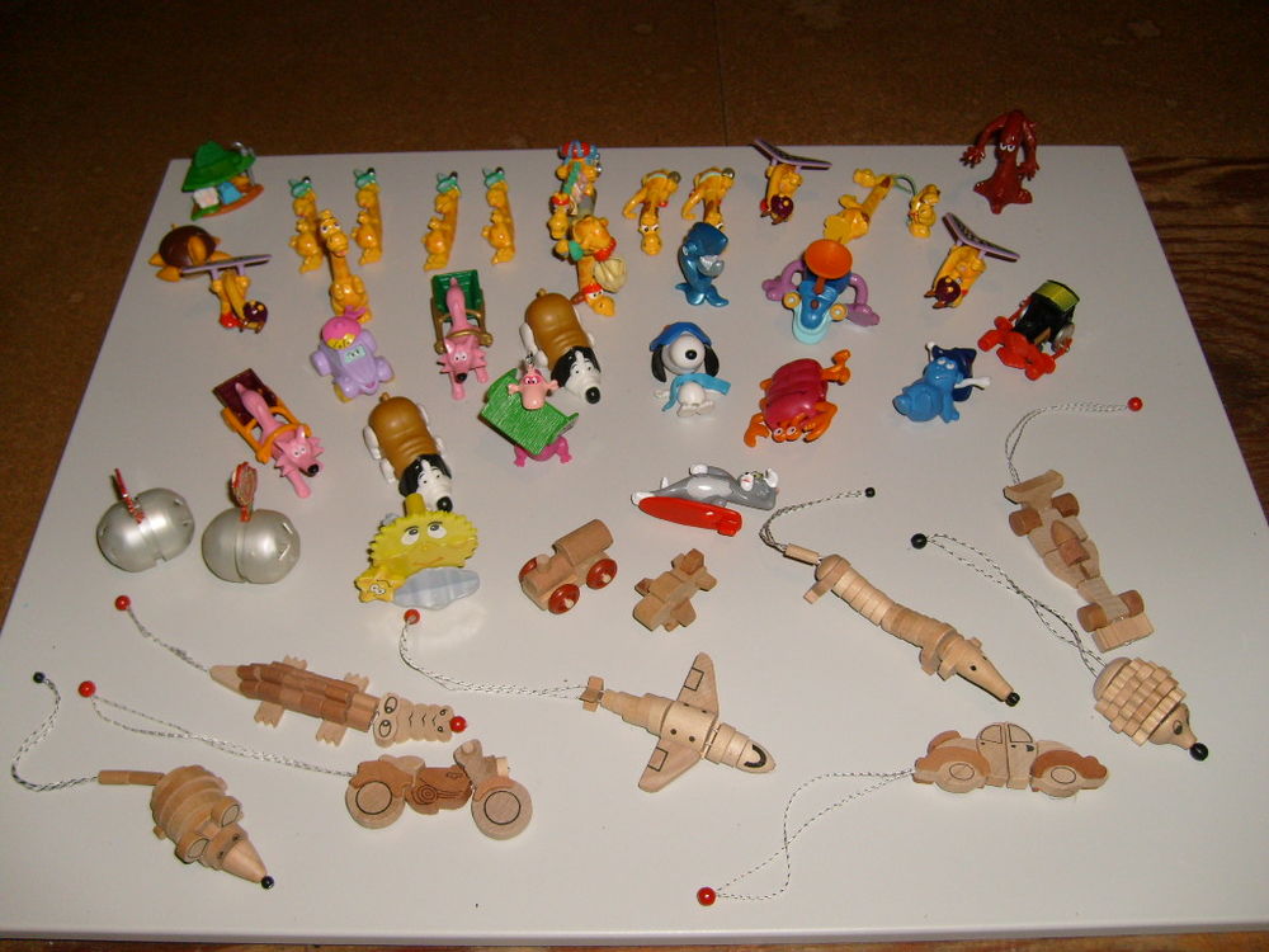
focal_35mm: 35
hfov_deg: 52.6
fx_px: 1283
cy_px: 476
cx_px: 634
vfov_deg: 40.7
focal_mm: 5.8
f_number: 2.8
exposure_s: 1/45
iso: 100
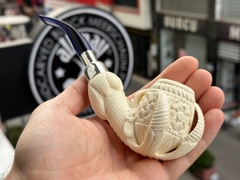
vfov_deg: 30.3
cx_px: 120
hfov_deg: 39.7
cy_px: 90
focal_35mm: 48
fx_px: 333
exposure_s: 1/785
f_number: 1.78
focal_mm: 6.86
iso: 64
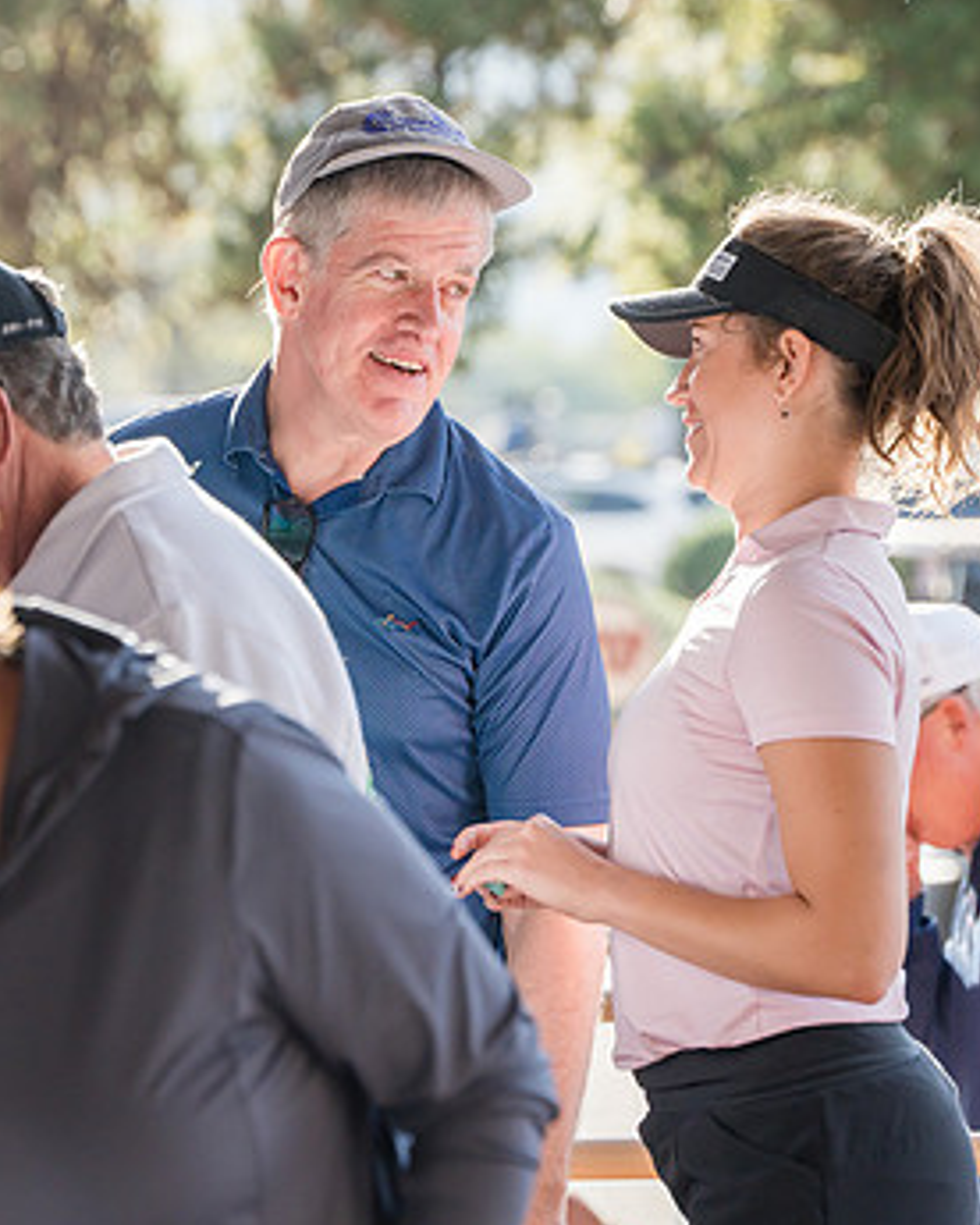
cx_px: 401
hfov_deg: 7.5
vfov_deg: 9.3
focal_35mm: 207
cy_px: 563
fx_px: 7505
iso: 500
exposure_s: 1/1600
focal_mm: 131
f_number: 4.5
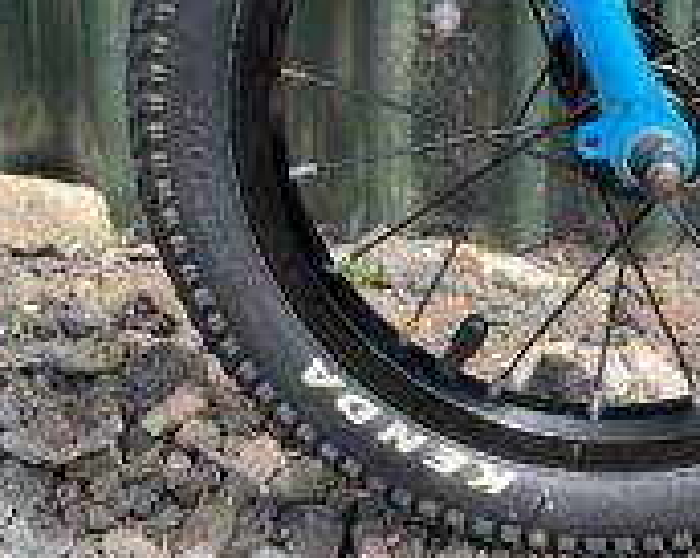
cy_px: -155
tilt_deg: -19.5
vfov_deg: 19.9
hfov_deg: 26.6
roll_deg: -2.3
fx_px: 1468
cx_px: 472
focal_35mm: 71
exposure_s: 1/653
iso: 50
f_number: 1.6
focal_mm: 5.1
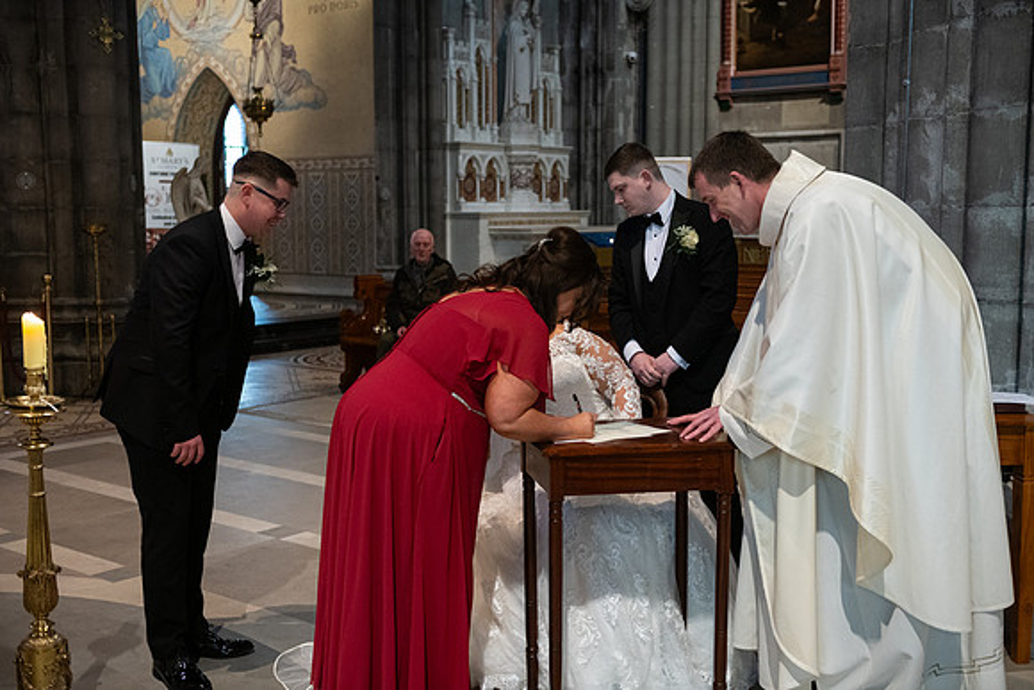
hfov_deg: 46.4
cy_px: 345
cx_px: 517
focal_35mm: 42
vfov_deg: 31.9
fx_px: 1207
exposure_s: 1/160
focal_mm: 42
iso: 1250
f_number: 3.5
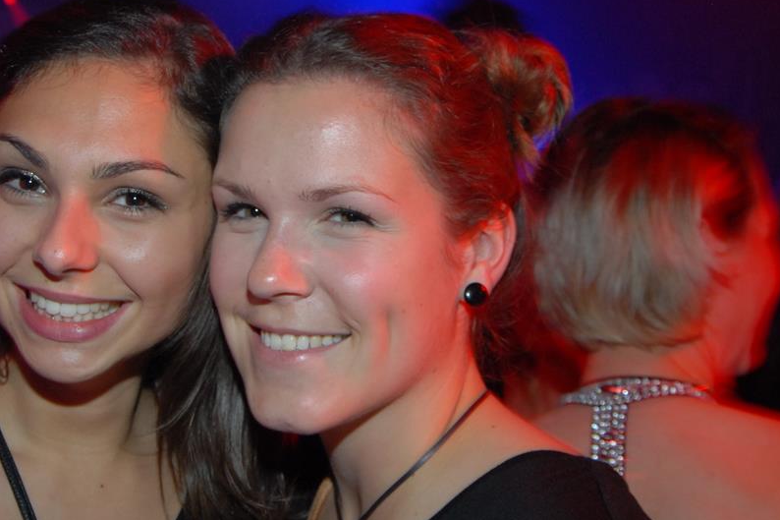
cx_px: 262
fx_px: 1126
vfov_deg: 25.9
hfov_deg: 37.8
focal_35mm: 52
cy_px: 304
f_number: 5.6
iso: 400
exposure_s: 1/6
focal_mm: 24
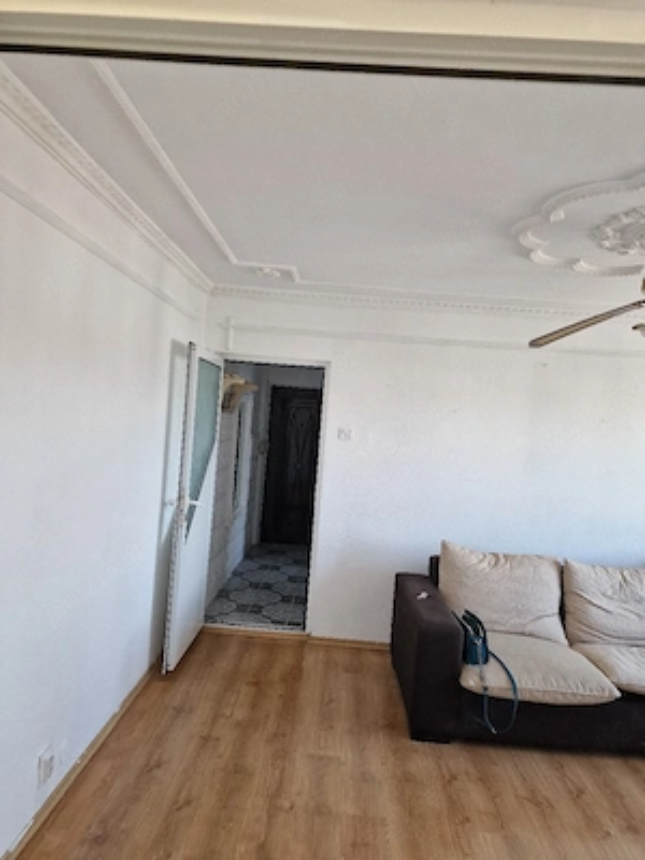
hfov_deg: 58.9
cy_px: 430
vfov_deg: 73.9
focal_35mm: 23
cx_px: 322
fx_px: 571
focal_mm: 6.4
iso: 200
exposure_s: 1/182
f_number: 1.8
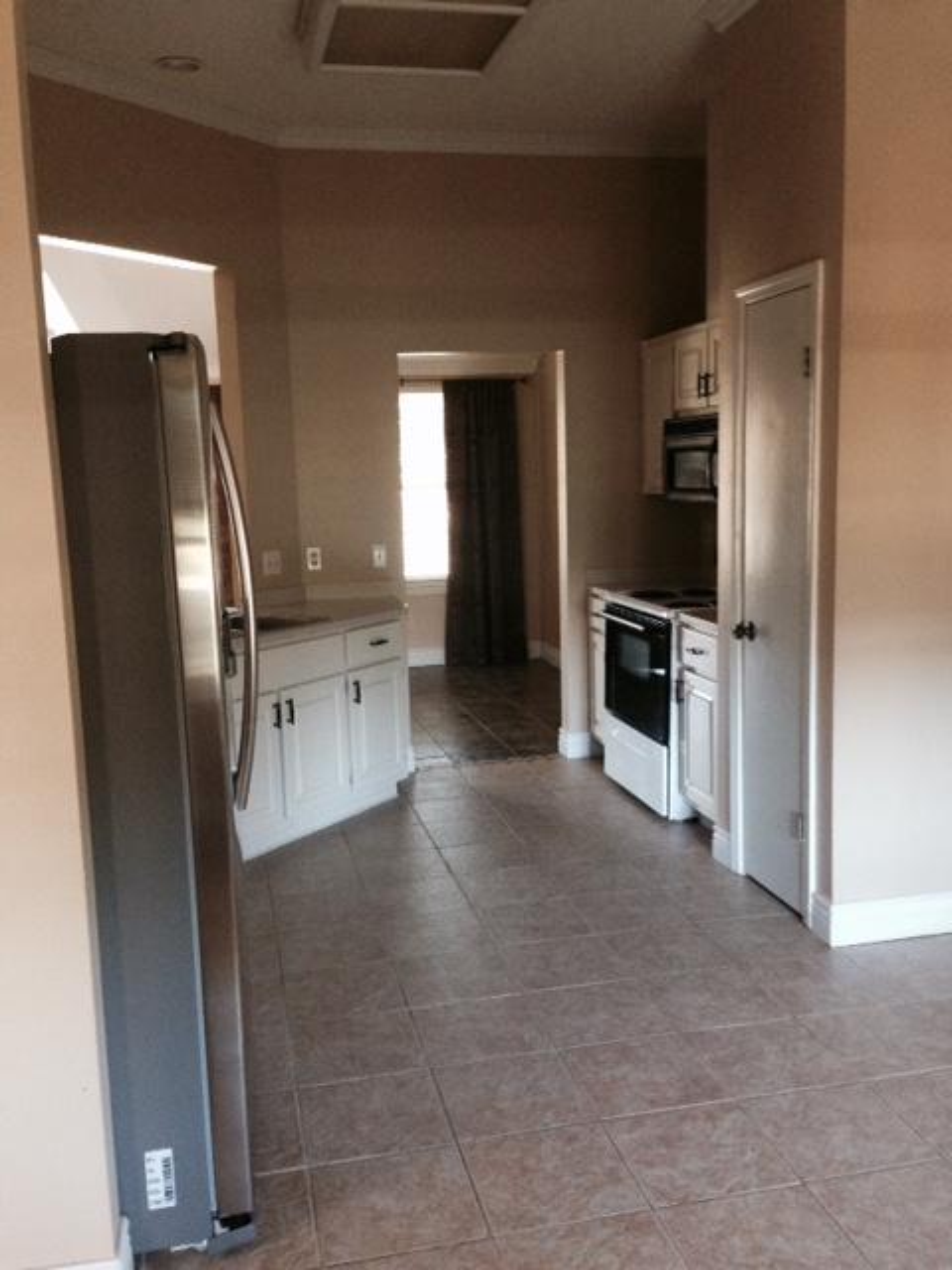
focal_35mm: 33
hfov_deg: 42.9
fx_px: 1210
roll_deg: +2.9
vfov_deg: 55.4
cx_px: 476
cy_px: 635
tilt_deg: -6.0
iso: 200
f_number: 2.4
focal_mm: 4.12
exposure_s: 1/20
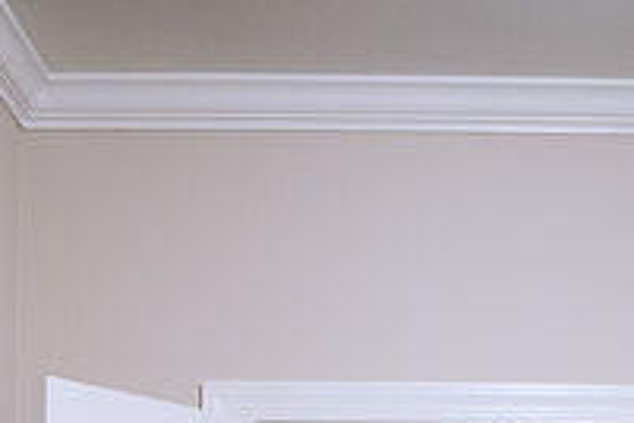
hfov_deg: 16.6
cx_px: 517
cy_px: 901
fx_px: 2148
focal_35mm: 122
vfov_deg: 10.2
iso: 2500
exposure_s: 1/200
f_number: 2.8
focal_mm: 24
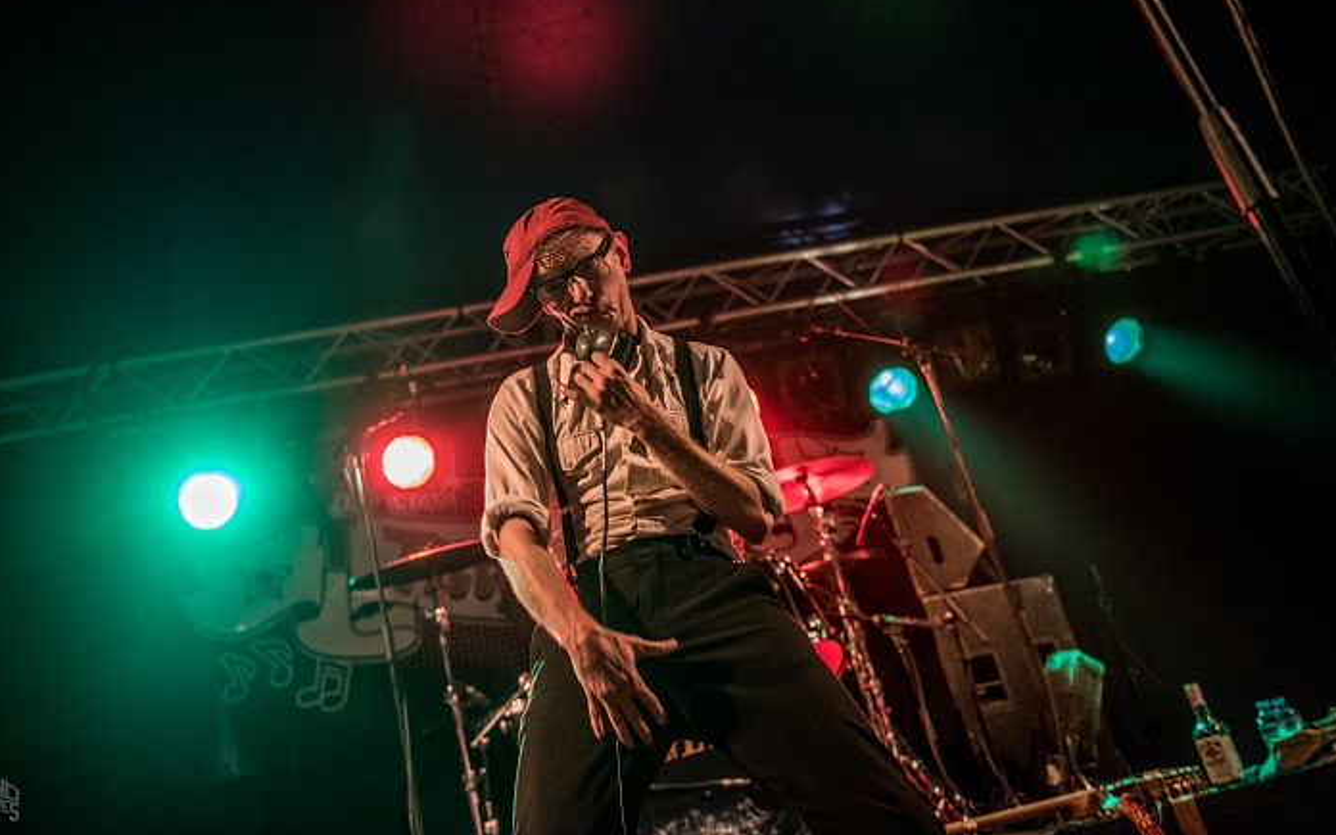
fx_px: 1384
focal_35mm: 38
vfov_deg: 33.6
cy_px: 377
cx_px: 655
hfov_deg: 51.5
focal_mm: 36
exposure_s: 1/80
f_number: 2.8
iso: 2000
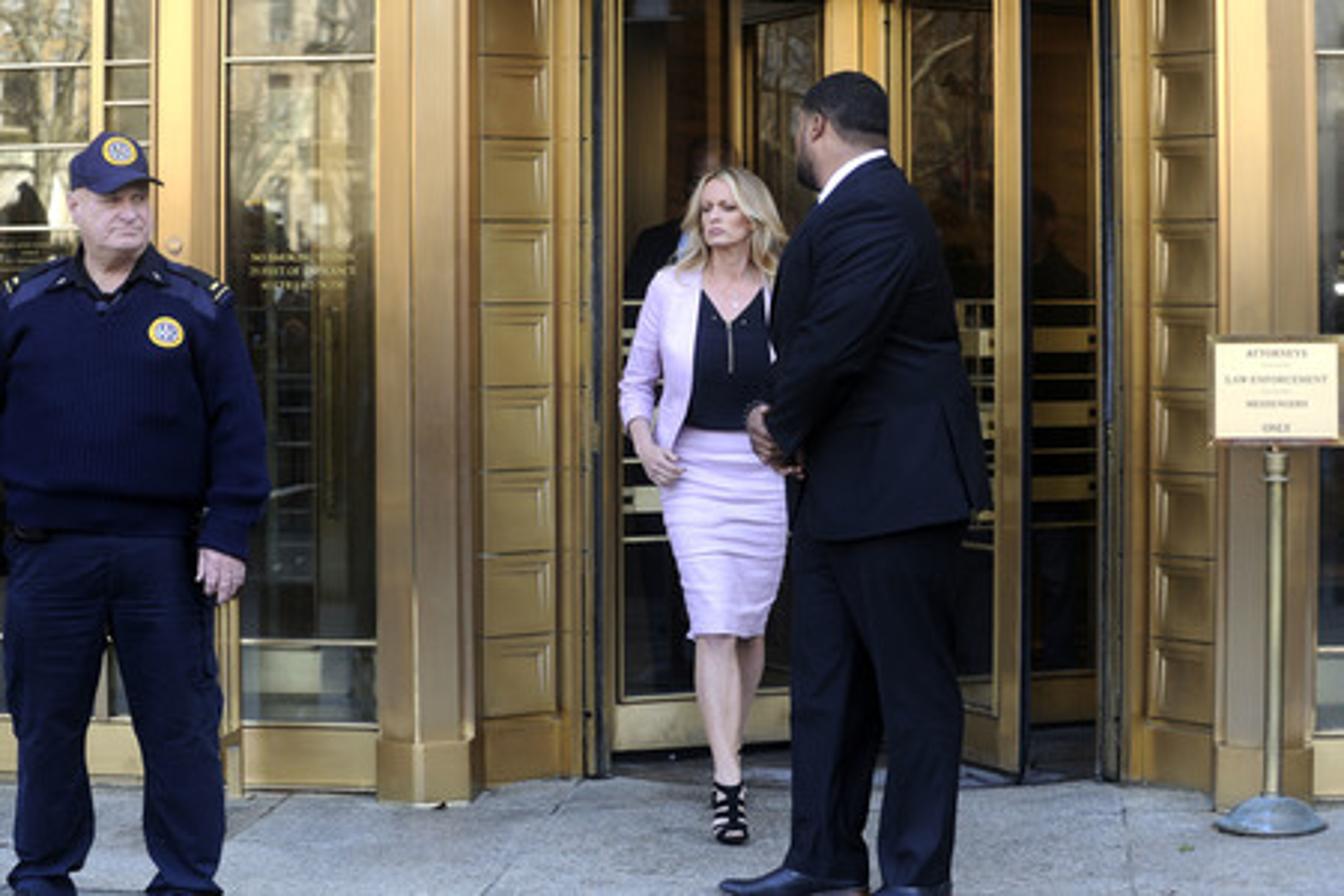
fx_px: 2986
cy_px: 448
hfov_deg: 25.4
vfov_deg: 17.1
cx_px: 672
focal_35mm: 80
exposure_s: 1/250
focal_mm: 80
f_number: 7.1
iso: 640
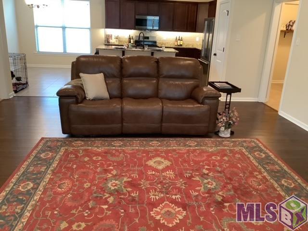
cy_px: 116
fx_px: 276
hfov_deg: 58.4
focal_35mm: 31
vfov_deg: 45.4
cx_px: 154
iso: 320
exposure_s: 1/30
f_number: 2.4
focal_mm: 3.3
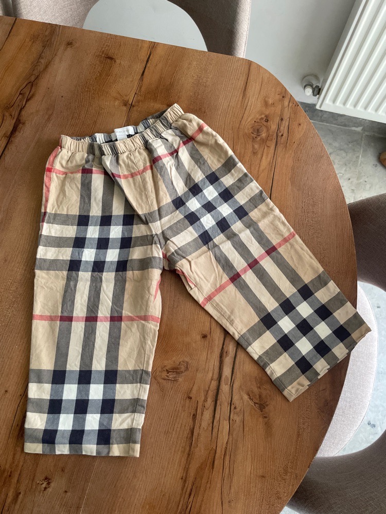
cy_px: 257
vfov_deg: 67.3
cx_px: 193
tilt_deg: -71.9
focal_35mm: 26
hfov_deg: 53.1
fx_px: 387
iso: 250
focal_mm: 4.2
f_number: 1.6
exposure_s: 1/60
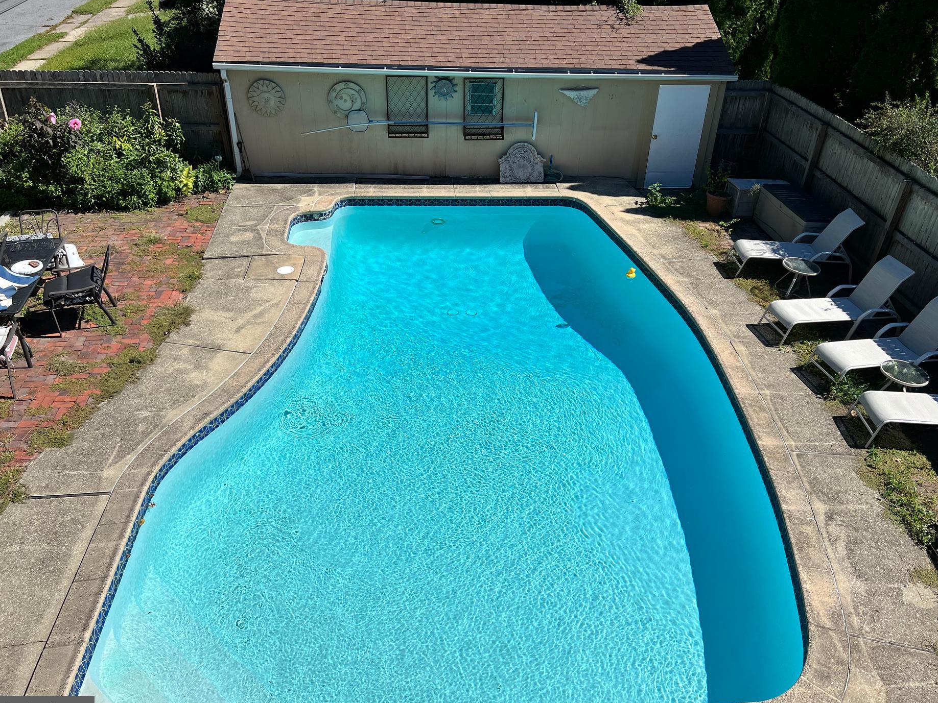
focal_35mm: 29
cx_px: 490
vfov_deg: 48.2
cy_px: 346
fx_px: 786
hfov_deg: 61.6
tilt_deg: -33.2
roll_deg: -2.8
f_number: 1.5
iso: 50
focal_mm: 5.7
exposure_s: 1/8000
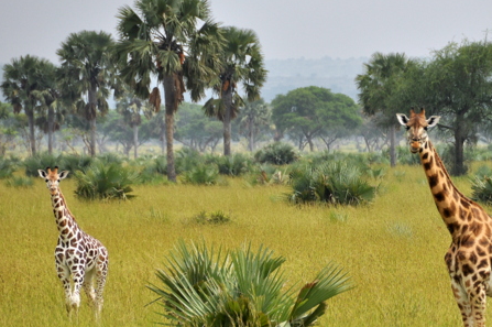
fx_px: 5870
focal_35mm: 430
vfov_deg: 3.2
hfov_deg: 4.8
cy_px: 193
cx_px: 337
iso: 200
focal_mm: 200
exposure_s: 1/1000
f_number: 5.6
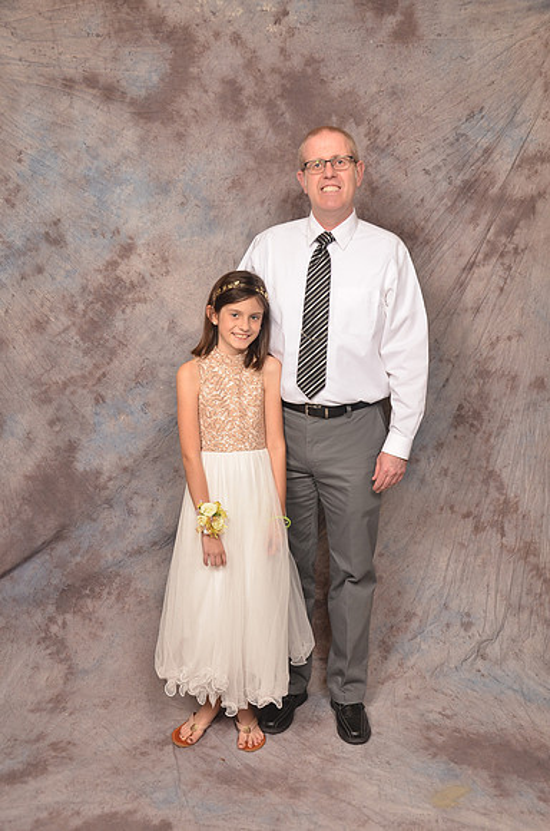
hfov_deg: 35.3
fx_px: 863
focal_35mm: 38
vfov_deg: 51.4
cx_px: 275
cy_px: 416
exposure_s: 1/60
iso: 200
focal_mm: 25
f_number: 5.6
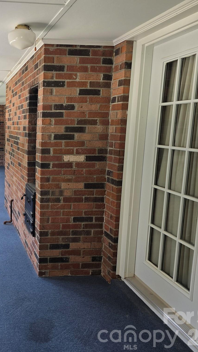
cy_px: 174
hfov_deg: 31.9
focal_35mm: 34
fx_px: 317
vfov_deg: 58.0
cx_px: -1
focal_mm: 6.3
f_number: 1.7
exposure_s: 1/180
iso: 100
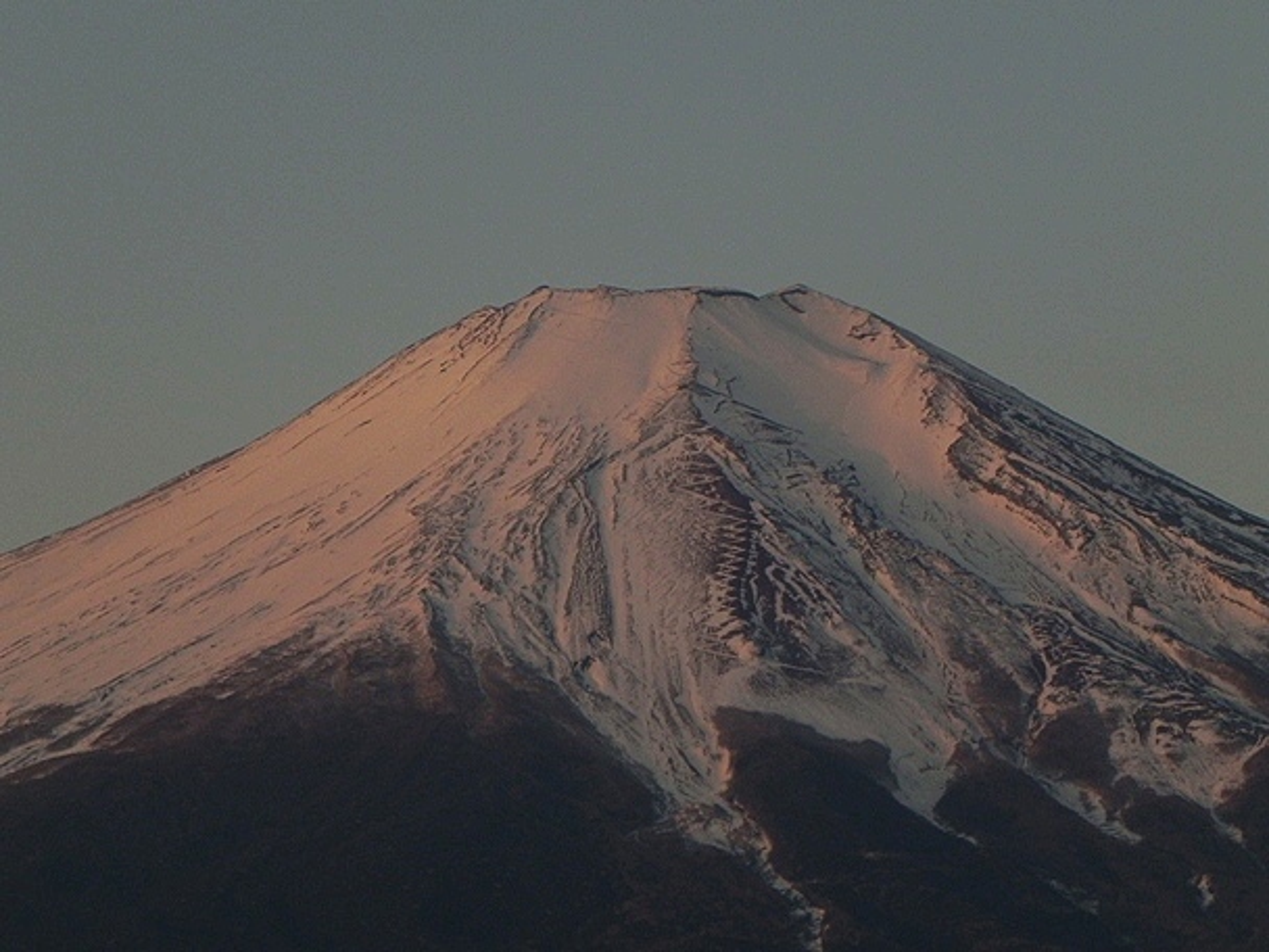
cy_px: 476
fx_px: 5939
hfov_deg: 12.2
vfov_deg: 9.2
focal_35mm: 162
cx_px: 634
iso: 200
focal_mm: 28.8
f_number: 6.3
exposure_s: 1/318
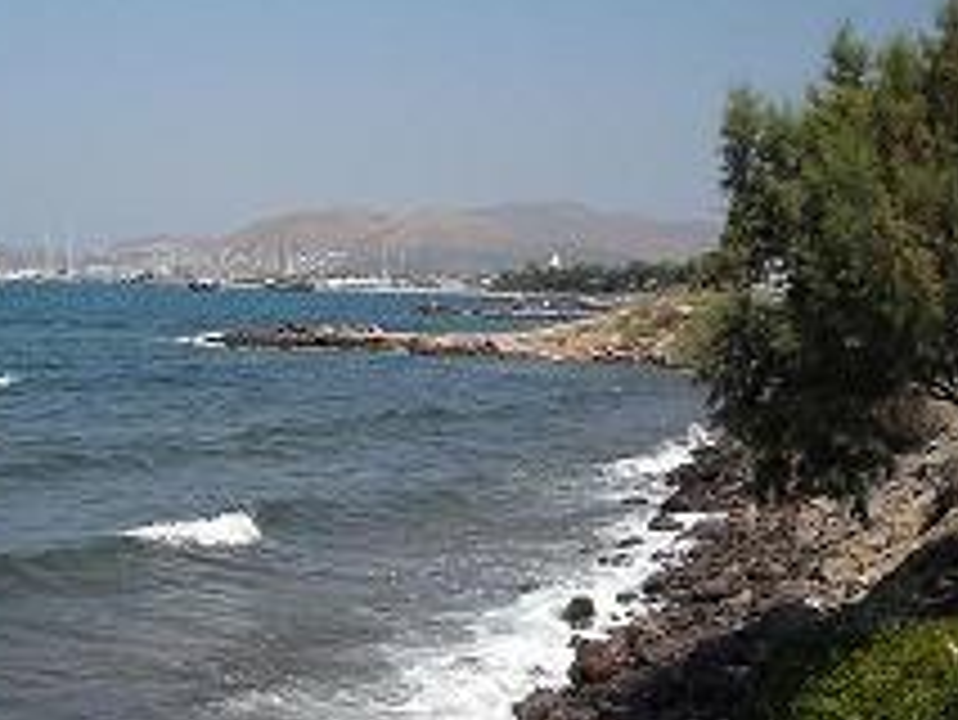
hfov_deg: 29.8
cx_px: 153
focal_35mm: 63
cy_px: 306
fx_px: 1745
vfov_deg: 23.3
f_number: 5.6
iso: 64
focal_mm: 5.7
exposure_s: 1/402
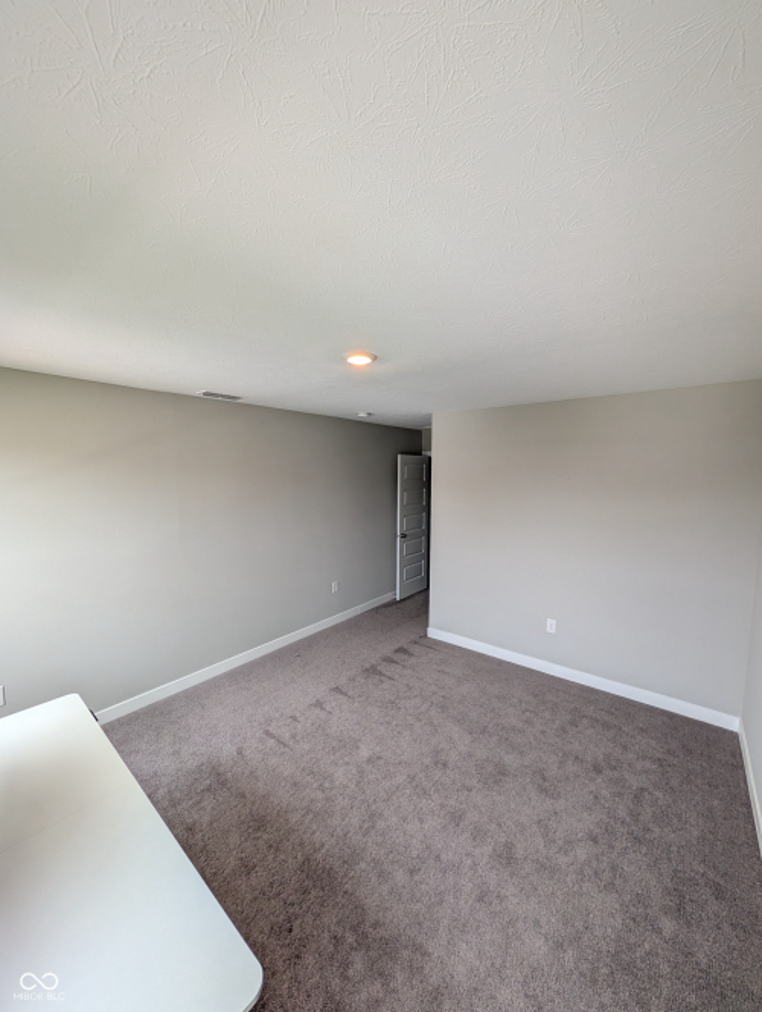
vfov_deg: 110.5
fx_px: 351
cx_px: 381
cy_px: 506
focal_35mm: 12
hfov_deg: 94.6
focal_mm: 2.02
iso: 82
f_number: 1.7
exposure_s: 1/120
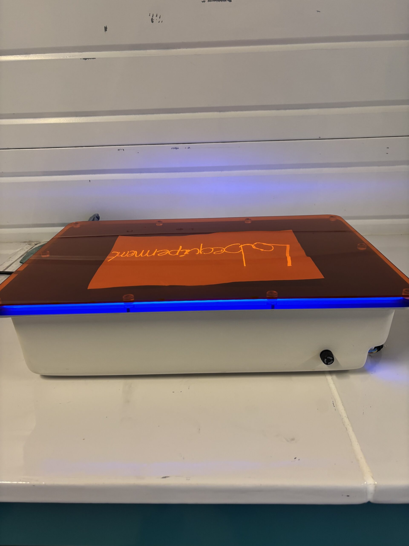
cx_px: 204
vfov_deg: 67.3
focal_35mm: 26
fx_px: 410
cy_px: 273
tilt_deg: -21.9
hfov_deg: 53.1
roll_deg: +1.8
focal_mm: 5.96
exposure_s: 1/50
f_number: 1.6
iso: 125
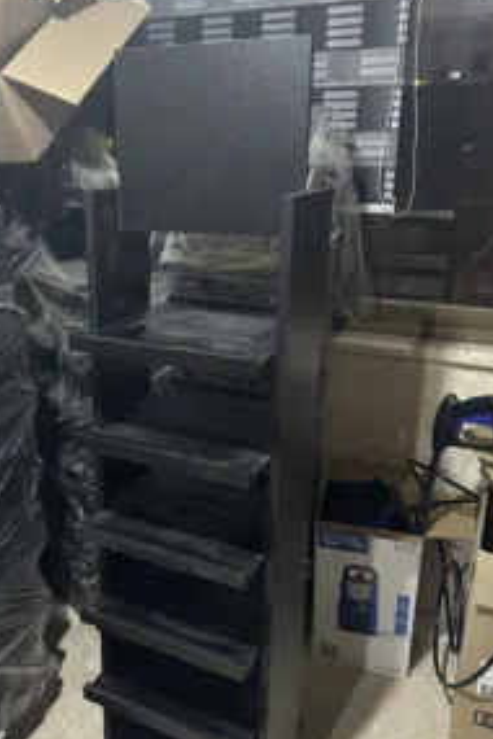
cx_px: 161
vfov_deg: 54.4
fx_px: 719
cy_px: 397
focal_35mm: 35
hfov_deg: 37.4
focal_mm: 6.86
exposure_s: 1/25
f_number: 1.78
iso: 800
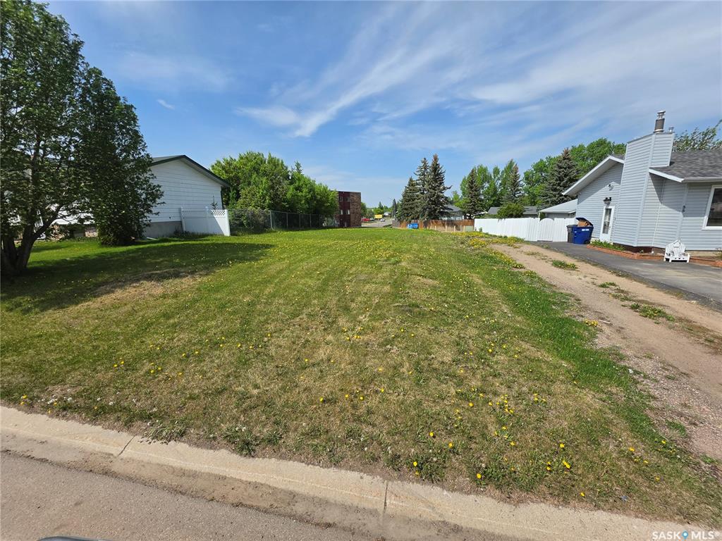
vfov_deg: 89.9
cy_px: 270
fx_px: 271
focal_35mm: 13
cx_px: 361
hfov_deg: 106.2
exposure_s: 1/2544
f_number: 1.9
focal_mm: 2.2
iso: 32
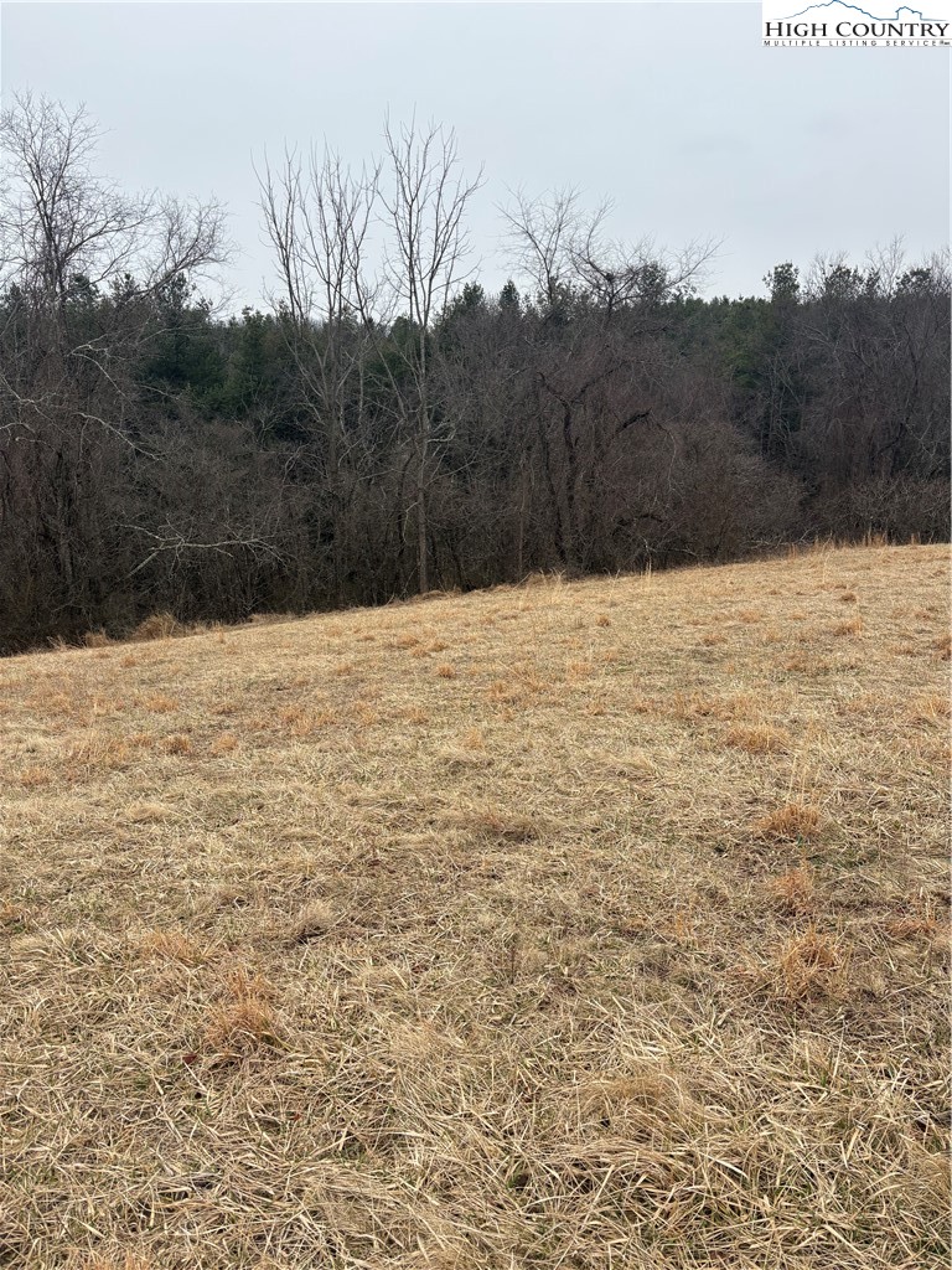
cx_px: 476
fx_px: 953
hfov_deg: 53.1
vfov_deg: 67.3
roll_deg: +0.2
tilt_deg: -14.0
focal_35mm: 26
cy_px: 635
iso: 50
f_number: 1.6
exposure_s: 1/920
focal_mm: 5.96
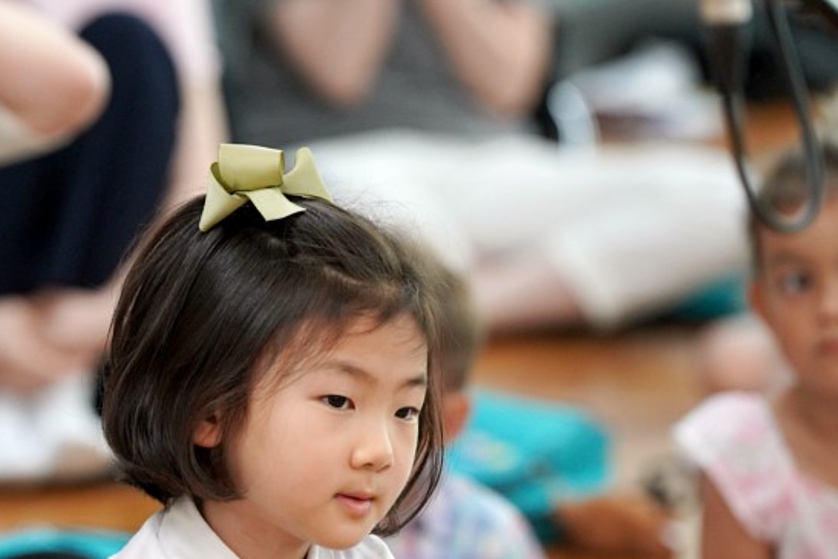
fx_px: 7427
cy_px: 377
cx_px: 193
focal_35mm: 319
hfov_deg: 6.5
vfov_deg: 4.3
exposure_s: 1/200
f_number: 4
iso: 2500
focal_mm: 194
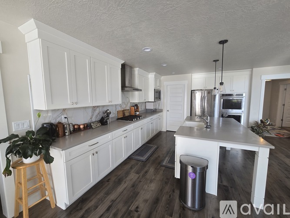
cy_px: 109
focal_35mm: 13
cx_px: 145
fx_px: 109
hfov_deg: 106.2
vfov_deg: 89.9
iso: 64
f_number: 2.2
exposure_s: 1/60
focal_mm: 2.2
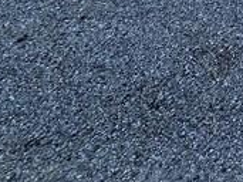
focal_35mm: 78
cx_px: 571
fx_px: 547
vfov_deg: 11.8
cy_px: -341
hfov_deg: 15.3
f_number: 2.2
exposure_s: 1/120
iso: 64
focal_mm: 2.2
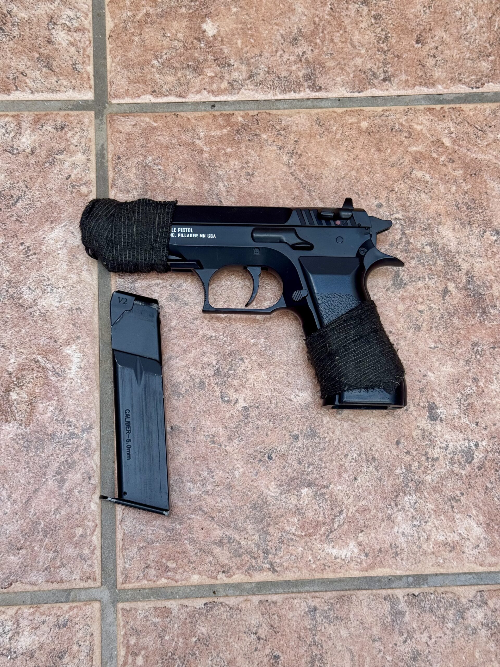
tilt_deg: -77.7
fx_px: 924
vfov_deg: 39.7
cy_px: 334
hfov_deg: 30.3
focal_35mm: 48
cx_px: 250
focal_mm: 6.76
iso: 50
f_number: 1.78
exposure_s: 1/135
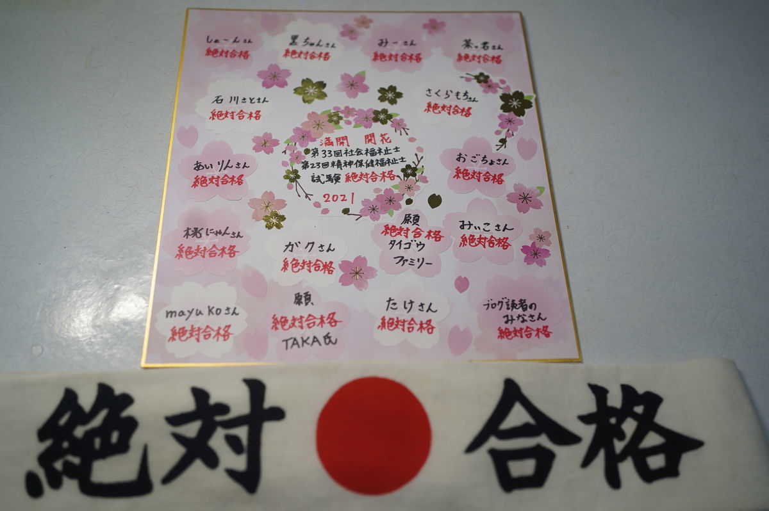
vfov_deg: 37.8
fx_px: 747
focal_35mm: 35
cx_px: 384
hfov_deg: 54.5
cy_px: 256
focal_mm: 35
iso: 100
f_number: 2.8
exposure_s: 1/80
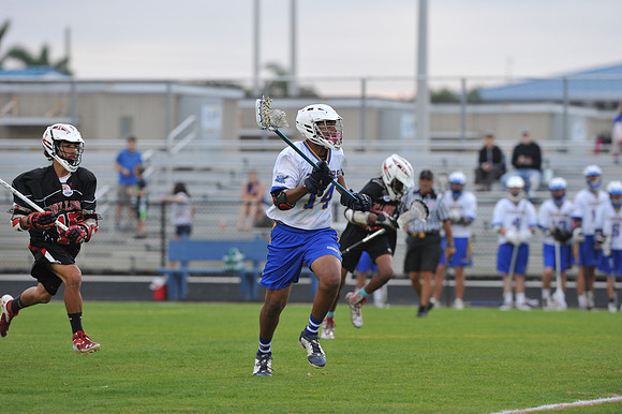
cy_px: 207
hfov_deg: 6.9
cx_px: 311
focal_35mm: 300
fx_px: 5180
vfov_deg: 4.6
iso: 1250
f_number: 5
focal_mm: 300
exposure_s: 1/400
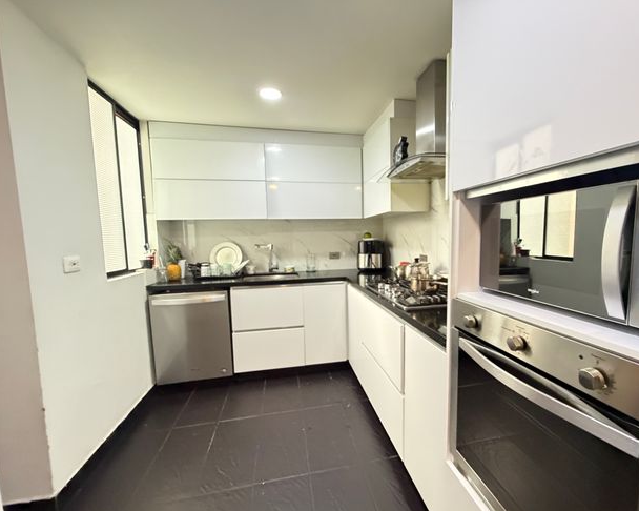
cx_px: 346
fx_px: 284
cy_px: 262
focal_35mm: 15
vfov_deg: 84.0
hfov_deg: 96.6
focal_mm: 2.22
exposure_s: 1/60
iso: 1000
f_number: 2.2
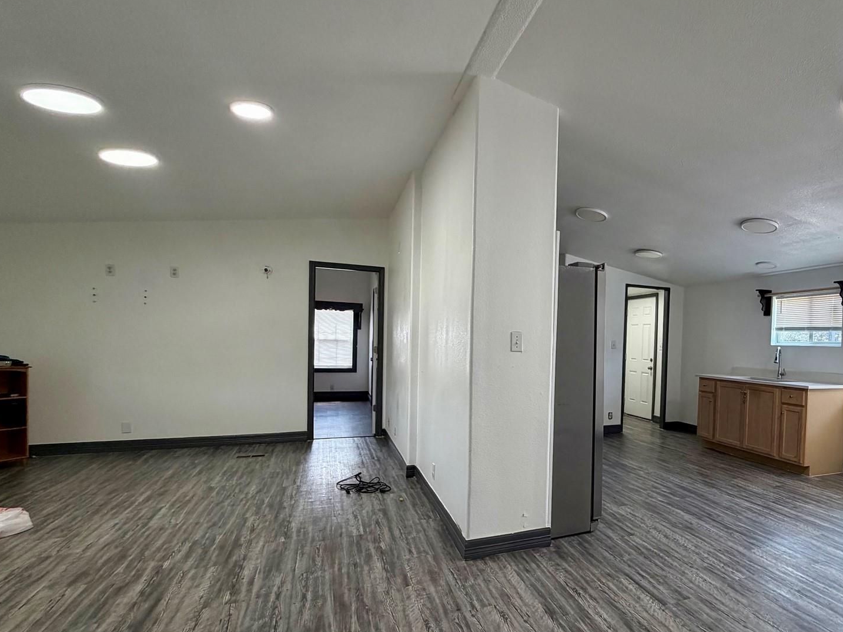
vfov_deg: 65.7
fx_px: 487
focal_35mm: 20
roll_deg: -0.8
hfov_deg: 78.9
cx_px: 566
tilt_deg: -2.3
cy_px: 358
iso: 160
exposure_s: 1/120
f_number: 2.2
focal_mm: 2.22
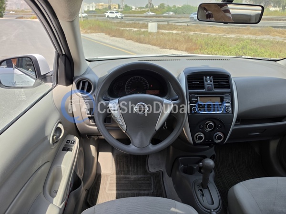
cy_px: 107
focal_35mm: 23
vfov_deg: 58.9
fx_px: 190
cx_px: 143
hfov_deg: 73.9
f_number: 1.4
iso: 64
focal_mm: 6.5
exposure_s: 1/2524
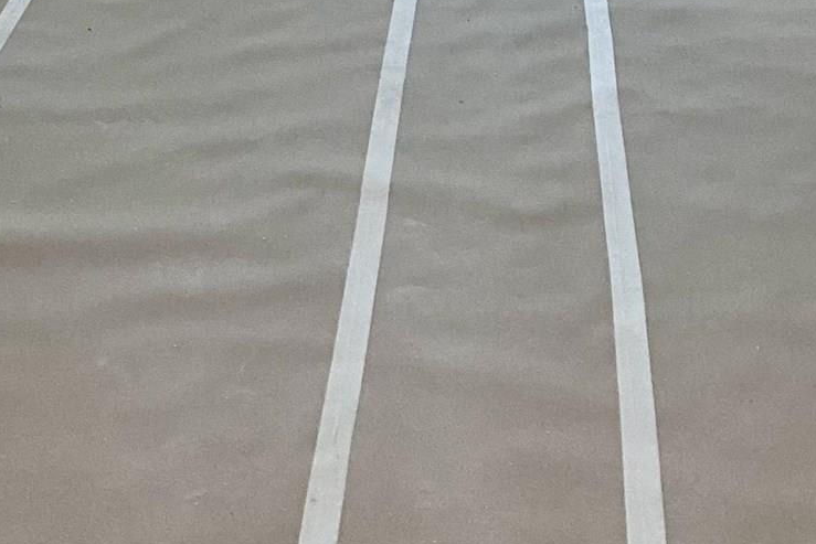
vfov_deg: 12.0
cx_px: 236
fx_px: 2131
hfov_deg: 21.5
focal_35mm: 94
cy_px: -722
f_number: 1.8
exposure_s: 1/122
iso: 64
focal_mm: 3
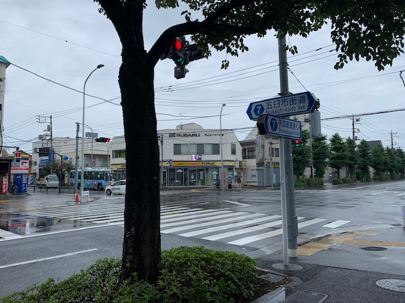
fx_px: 304
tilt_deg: +4.6
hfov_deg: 67.3
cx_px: 202
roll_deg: +0.5
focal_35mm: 26
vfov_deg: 53.1
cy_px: 152
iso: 25
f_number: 1.8
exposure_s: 1/962
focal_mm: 4.25
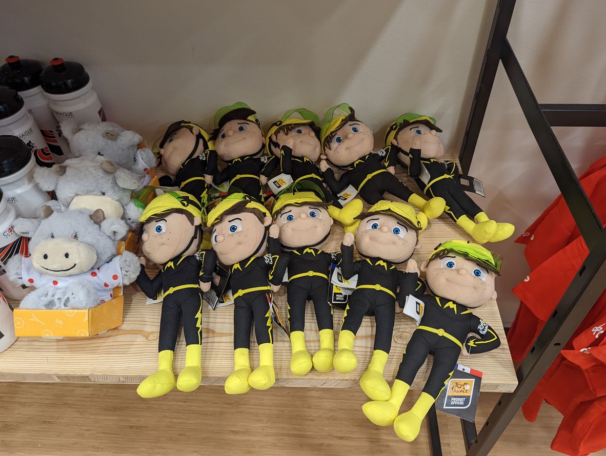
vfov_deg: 53.1
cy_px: 241
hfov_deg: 67.2
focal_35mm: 26
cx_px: 321
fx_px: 456
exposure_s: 1/173
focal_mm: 6.81
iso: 245
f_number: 1.85
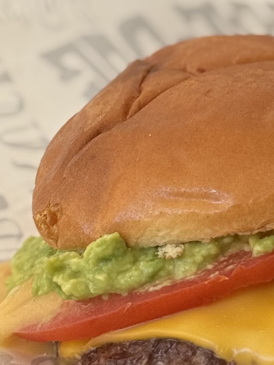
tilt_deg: -8.8
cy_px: -105
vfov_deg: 10.3
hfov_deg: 7.7
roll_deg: +4.2
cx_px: 400
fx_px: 1995
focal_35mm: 189
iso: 64
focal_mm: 6.76
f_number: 1.78
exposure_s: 1/354
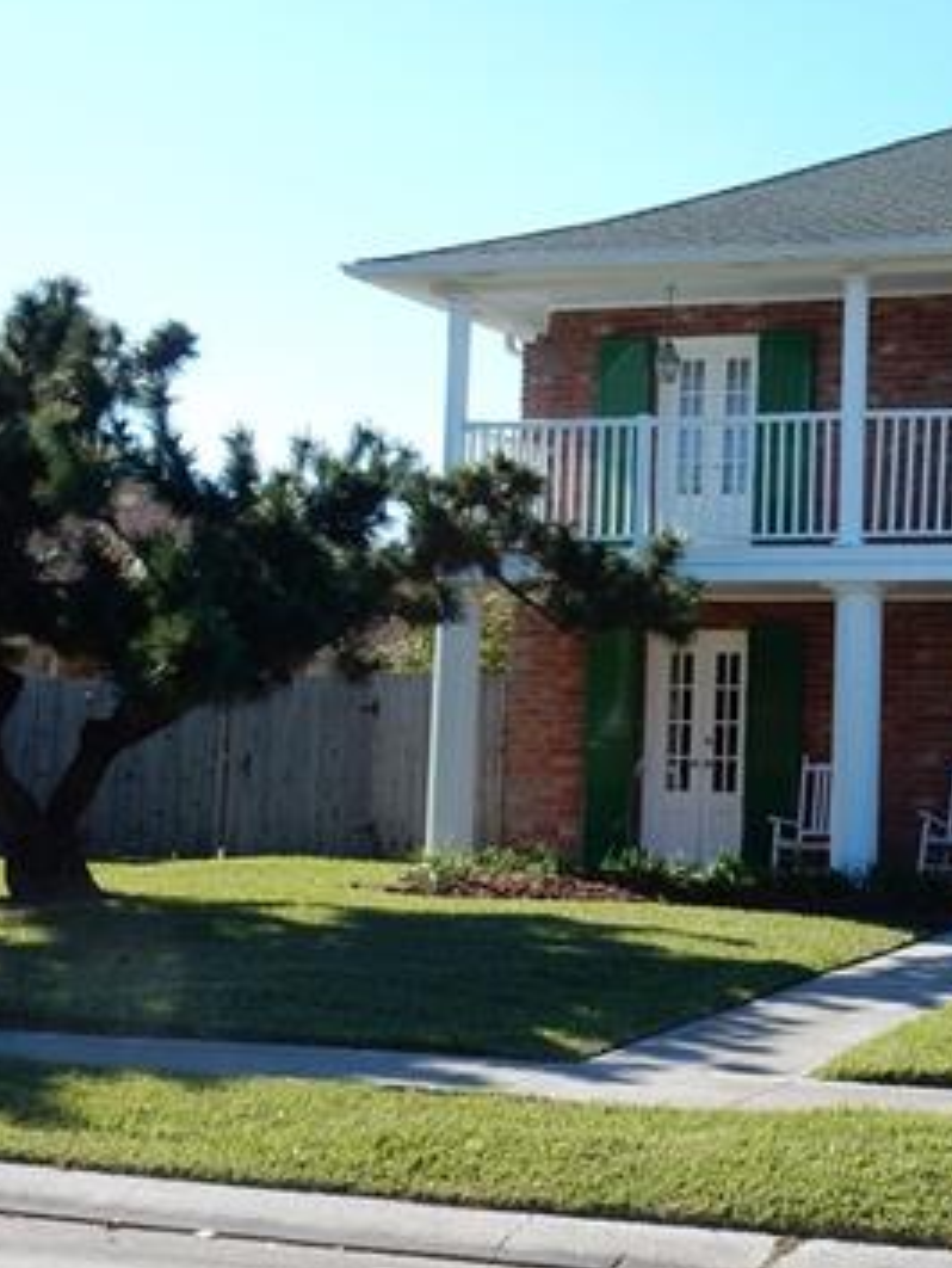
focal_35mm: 65
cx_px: 1002
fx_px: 2381
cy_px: 548
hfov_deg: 21.6
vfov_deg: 29.8
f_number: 4
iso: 125
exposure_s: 1/640
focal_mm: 6.4
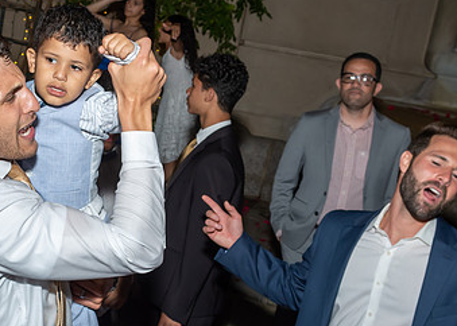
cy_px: 186
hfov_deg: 27.9
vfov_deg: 20.3
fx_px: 908
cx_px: 116
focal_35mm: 70
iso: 500
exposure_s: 1/250
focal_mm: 22
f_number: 5.6
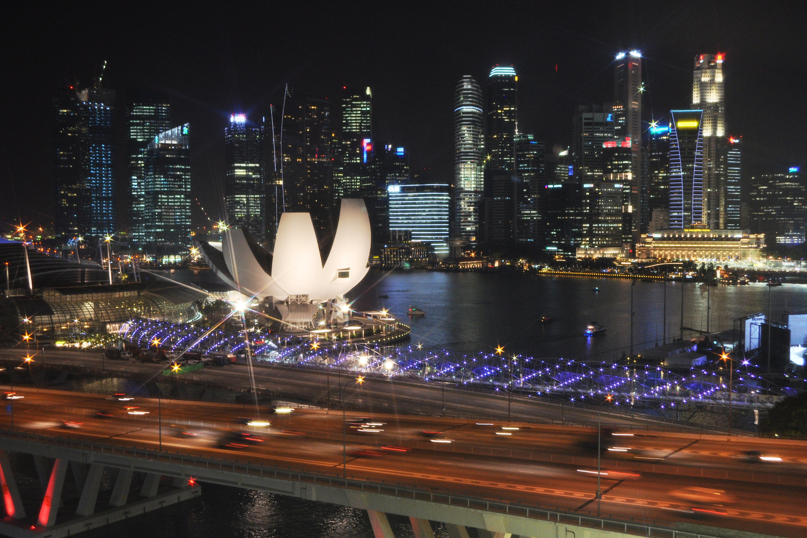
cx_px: 404
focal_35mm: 42
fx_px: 941
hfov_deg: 46.4
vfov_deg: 31.9
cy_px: 269
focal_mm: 28
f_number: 6.3
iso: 500
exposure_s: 1/5
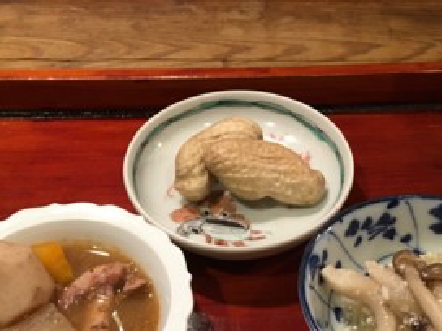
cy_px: 263
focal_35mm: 48
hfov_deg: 39.6
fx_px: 613
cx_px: 234
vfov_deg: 29.6
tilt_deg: -50.6
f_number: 2.2
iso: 50
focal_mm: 4.15
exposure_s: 1/4
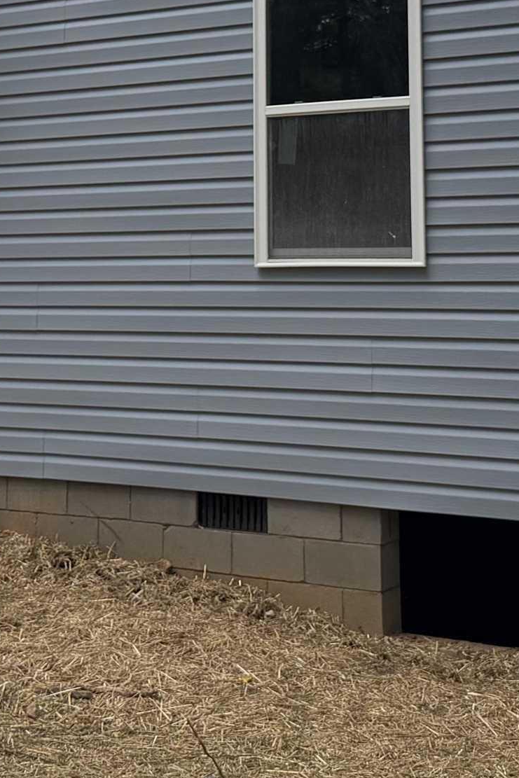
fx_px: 1492
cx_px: 259
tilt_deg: +5.9
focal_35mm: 69
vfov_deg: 28.3
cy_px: 98
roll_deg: +0.9
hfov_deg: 19.7
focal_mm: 6.76
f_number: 1.78
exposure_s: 1/2801
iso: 100
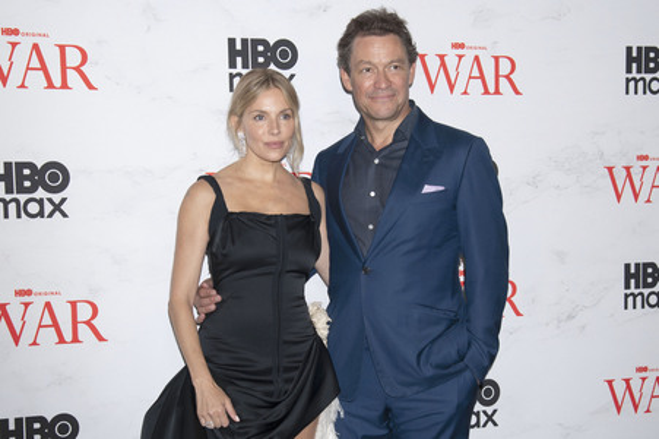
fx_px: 878
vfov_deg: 28.0
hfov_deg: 41.1
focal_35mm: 48
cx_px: 330
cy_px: 220
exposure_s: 1/200
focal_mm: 48
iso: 640
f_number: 5.6
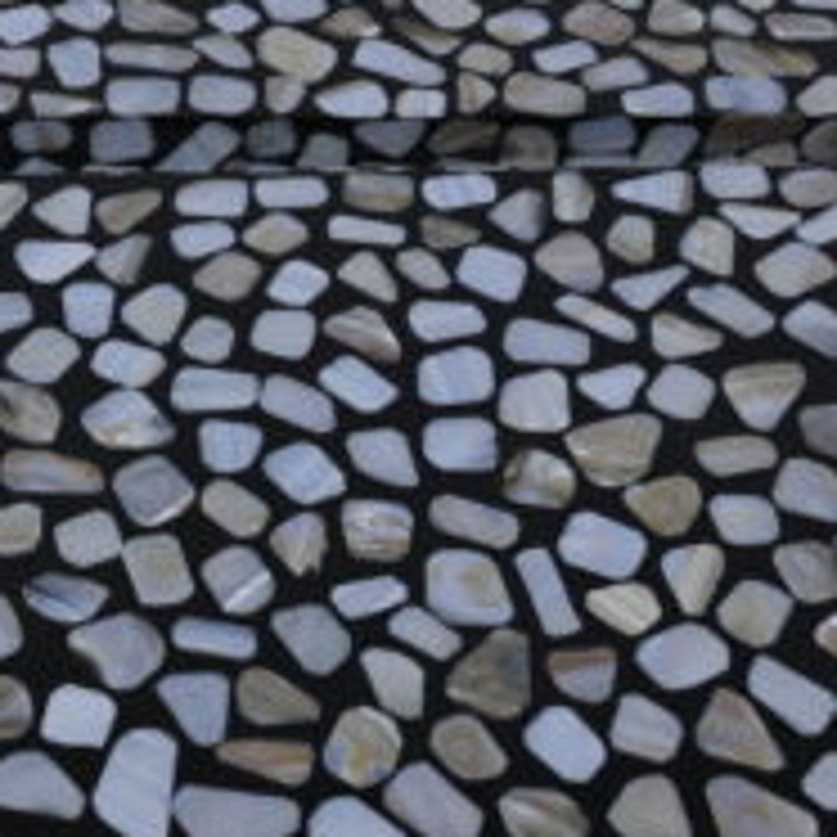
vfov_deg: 21.1
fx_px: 2243
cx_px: 104
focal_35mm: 82
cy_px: 272
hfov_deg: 20.7
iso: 500
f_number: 9
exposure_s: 1/125
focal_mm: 30
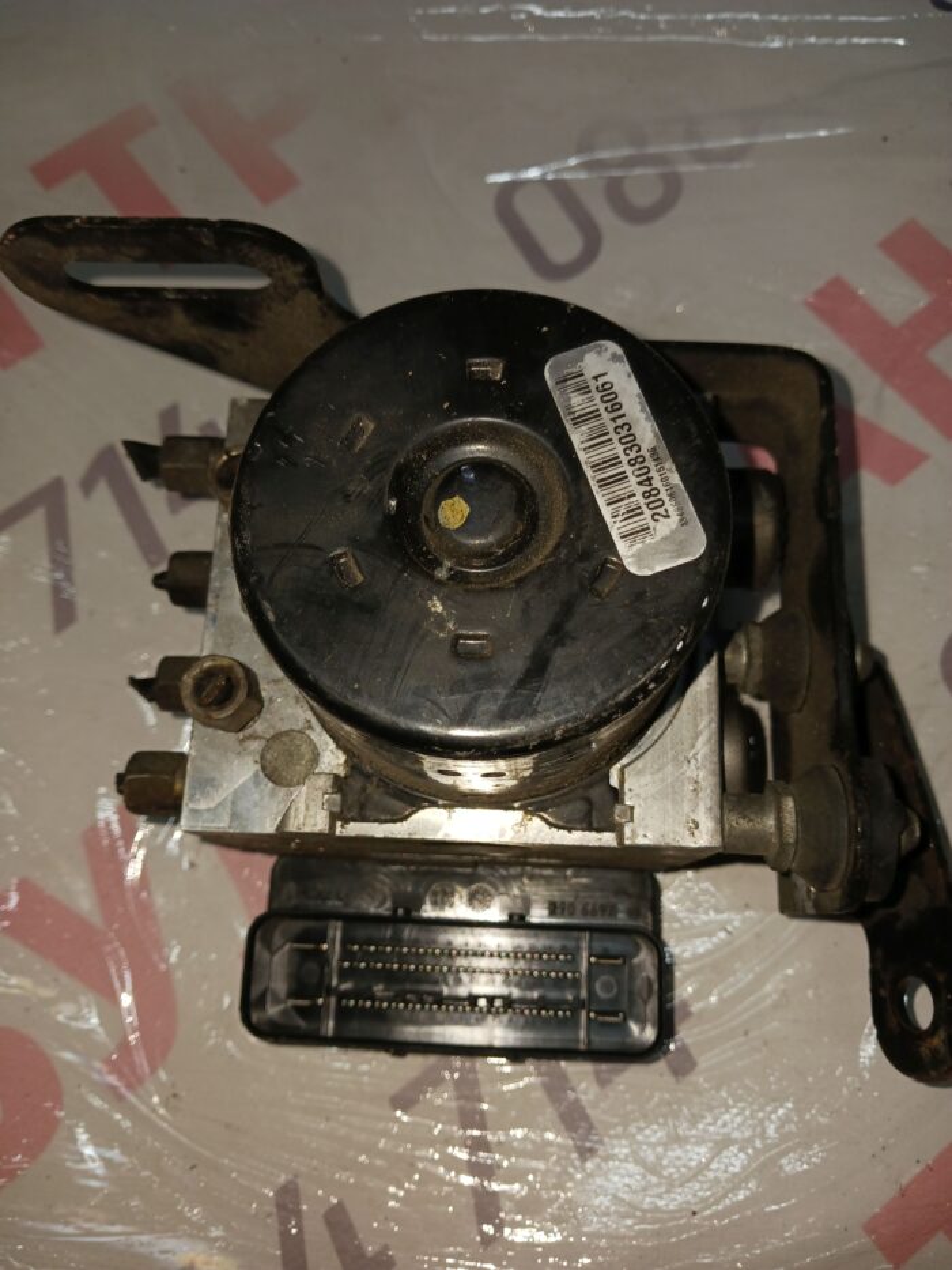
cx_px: 476
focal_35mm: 27
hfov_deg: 51.4
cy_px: 635
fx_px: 990
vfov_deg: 65.3
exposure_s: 1/50
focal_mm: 4
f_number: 1.8
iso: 50
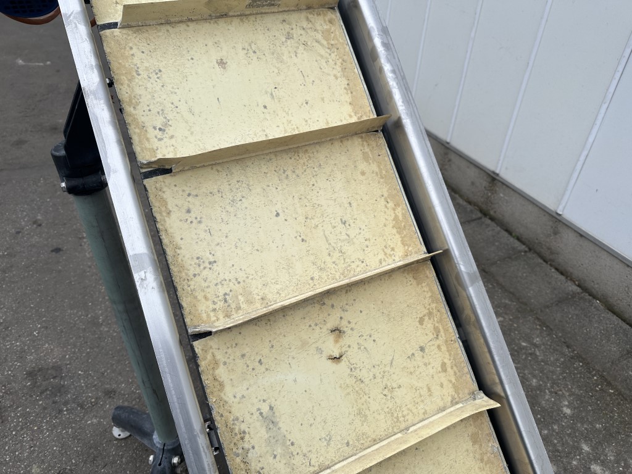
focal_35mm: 24
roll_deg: -2.2
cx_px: 316
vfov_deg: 56.8
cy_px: 237
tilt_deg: -36.3
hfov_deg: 71.6
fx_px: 438
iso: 80
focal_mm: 6.86
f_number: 1.78
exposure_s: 1/516
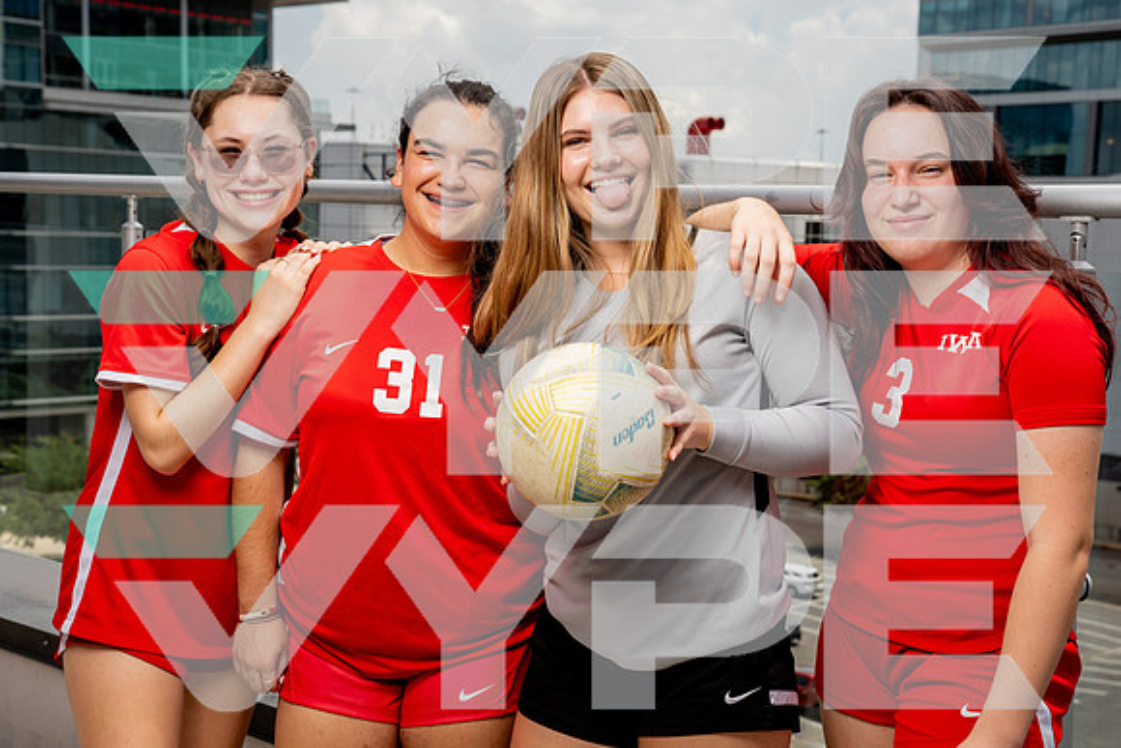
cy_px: 376
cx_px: 528
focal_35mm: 57
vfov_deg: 23.7
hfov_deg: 34.9
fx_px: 1785
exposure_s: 1/500
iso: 100
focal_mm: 52
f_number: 7.1
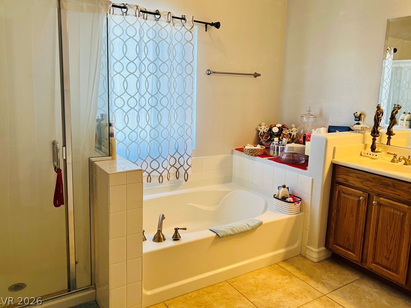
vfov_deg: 48.2
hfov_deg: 61.6
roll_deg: -2.5
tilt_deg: -9.1
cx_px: 223
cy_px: 137
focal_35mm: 29
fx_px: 344
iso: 100
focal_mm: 5.7
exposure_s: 1/120
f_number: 1.5
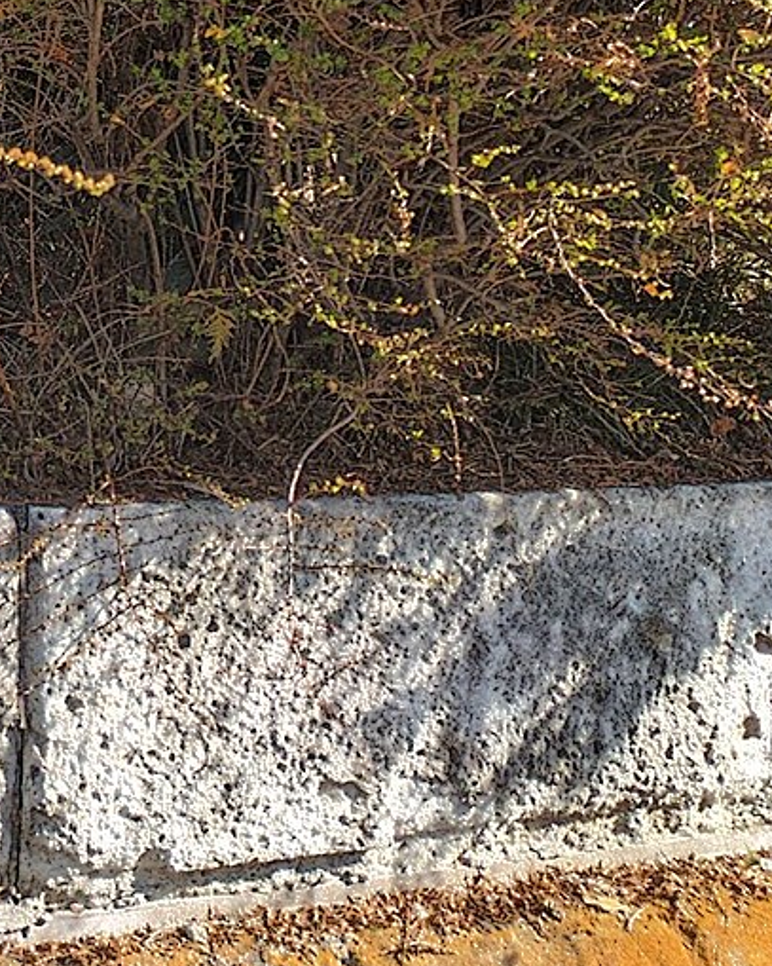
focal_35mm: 72
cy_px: -368
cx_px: -263
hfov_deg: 19.4
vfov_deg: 22.8
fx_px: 2057
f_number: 1.89
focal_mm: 5.43
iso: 43
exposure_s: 1/808
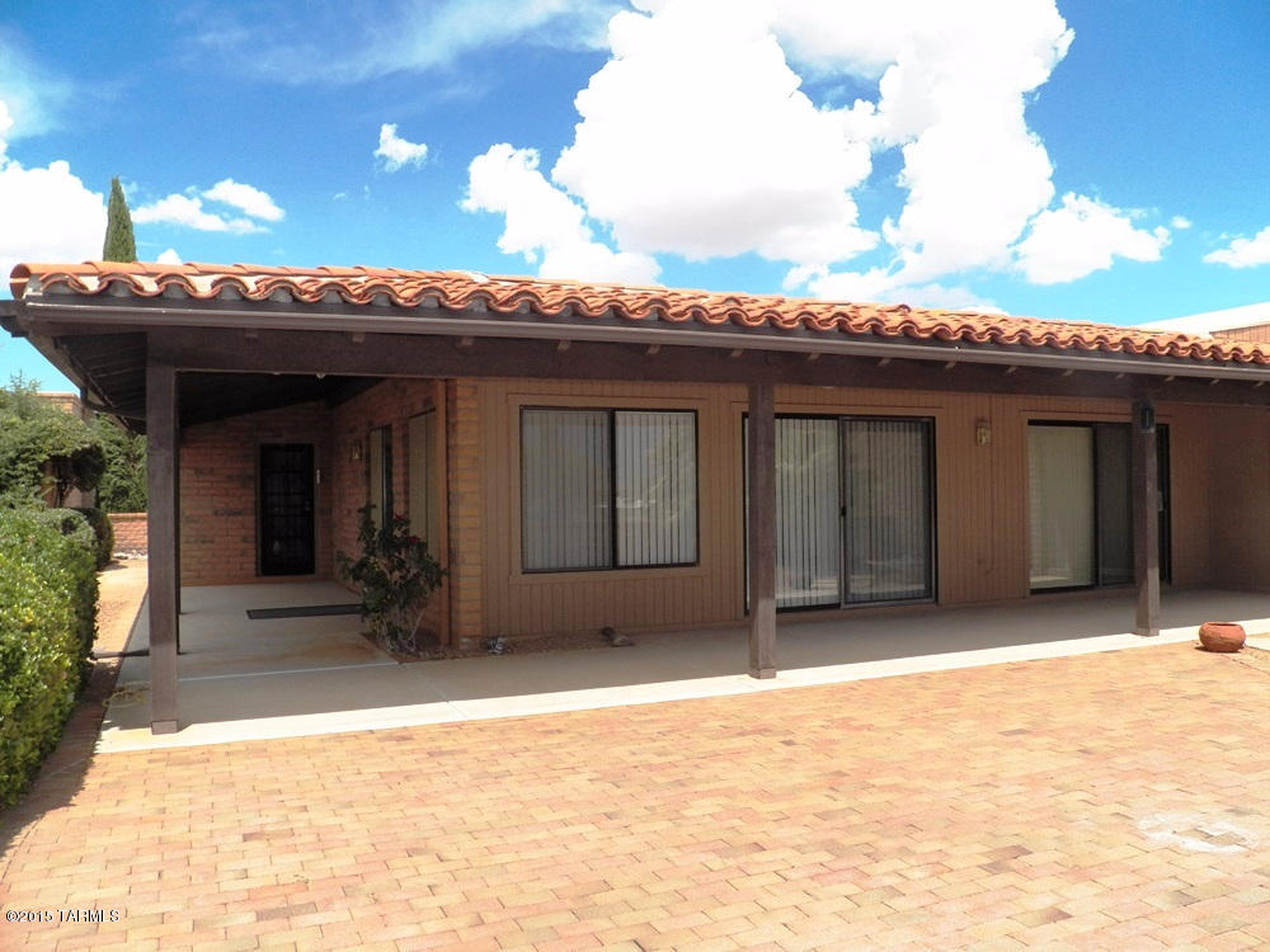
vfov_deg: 49.7
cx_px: 635
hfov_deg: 63.4
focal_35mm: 28
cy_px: 476
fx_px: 1027
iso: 125
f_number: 4
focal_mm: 4.9
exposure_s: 1/1250
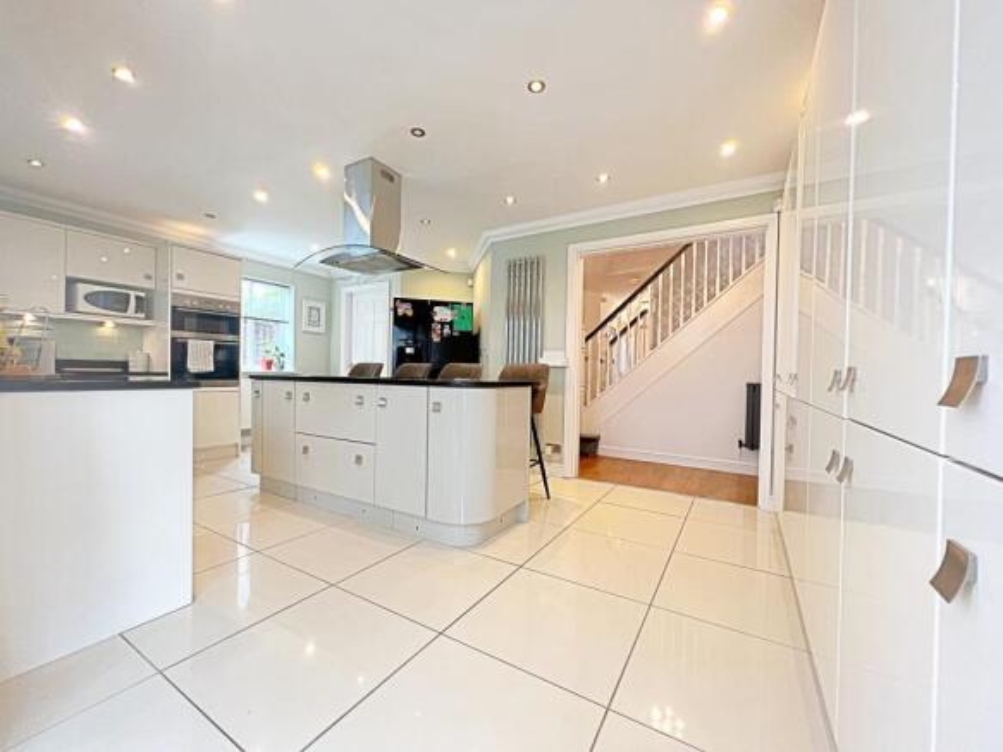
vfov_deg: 89.9
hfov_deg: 106.2
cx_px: 502
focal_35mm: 13
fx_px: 377
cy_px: 376
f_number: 1.8
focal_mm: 1.57
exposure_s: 1/100
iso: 160
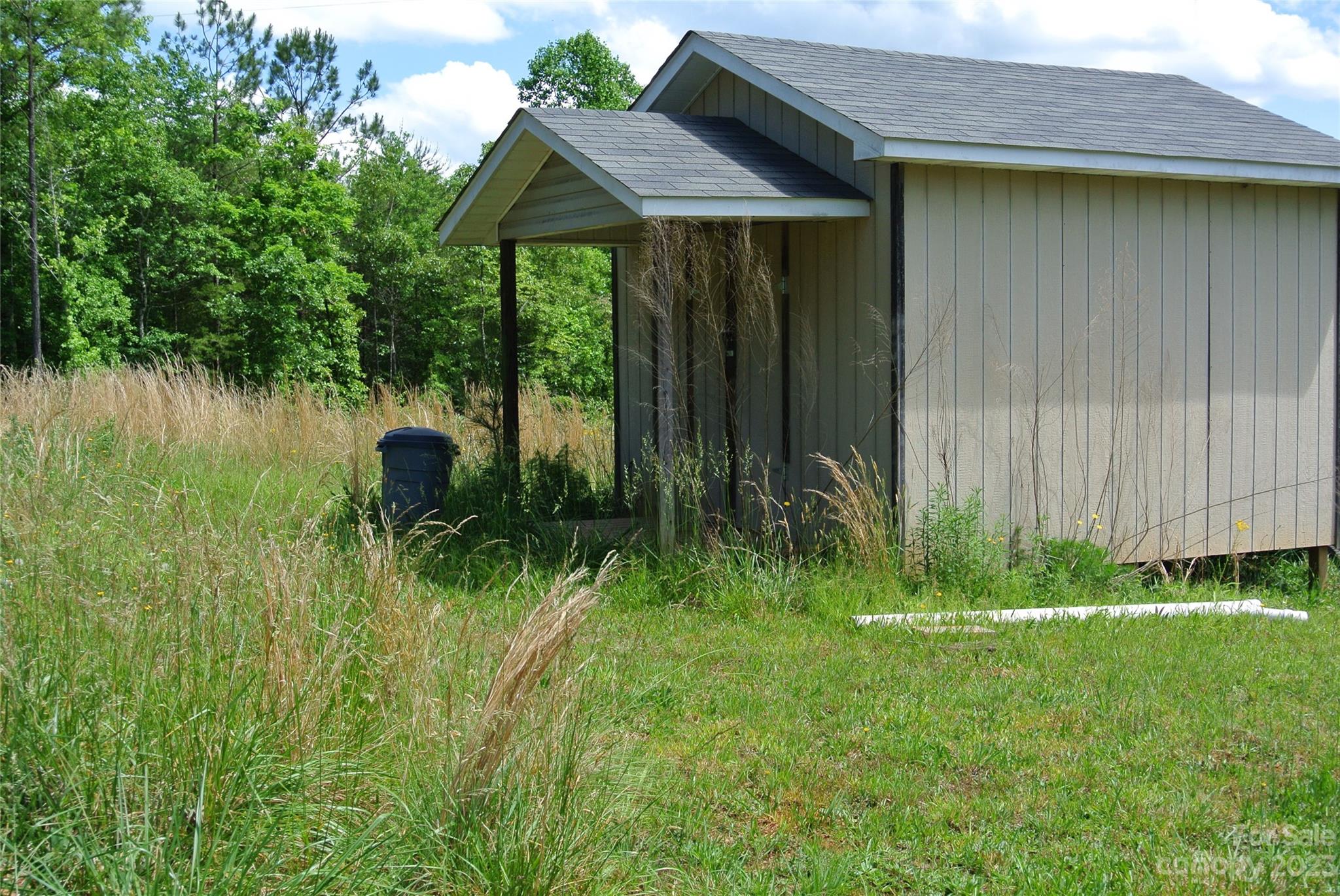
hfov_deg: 43.6
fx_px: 1677
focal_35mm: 45
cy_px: 448
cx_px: 670
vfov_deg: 29.9
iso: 100
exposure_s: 1/500
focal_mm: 16.9
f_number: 4.5
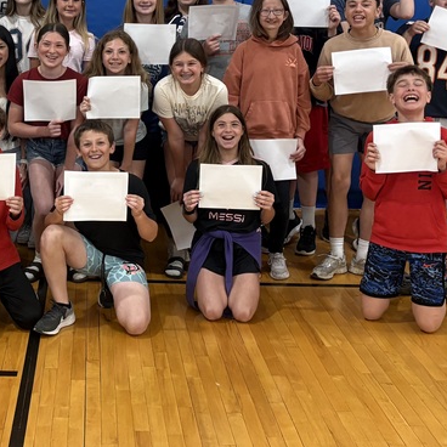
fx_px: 935
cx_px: 41
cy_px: 131
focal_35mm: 64
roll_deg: +0.0
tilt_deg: -8.4
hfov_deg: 26.0
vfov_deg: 26.6
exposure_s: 1/60
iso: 250
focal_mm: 5.96
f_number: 1.6
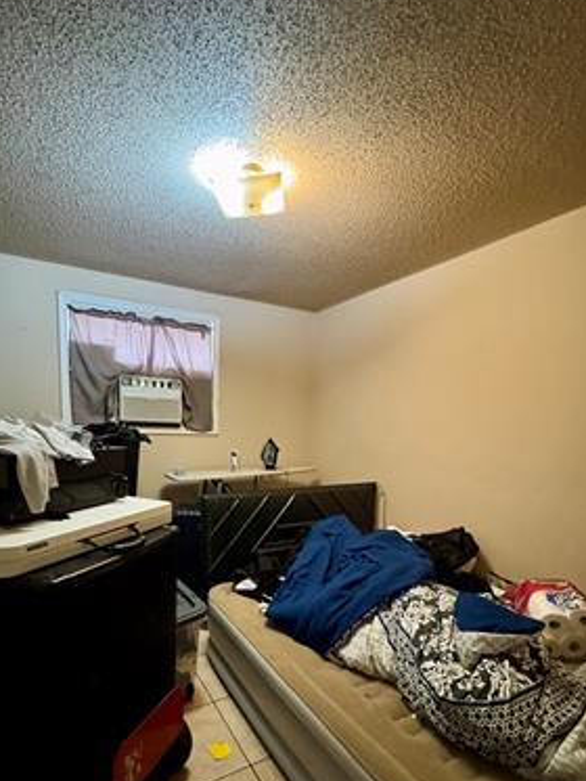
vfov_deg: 86.6
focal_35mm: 18
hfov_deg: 71.5
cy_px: 471
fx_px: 406
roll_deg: -1.0
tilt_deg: -7.4
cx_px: 270
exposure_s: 1/40
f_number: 2.2
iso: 1000
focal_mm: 2.22
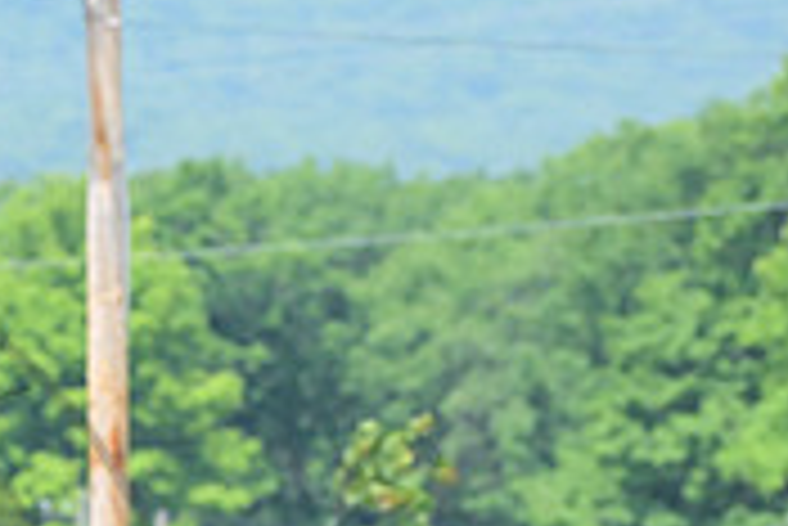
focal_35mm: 631
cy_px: 726
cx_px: -342
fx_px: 13823
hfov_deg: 3.3
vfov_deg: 2.2
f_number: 7.1
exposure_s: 1/1600
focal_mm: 190
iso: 1000
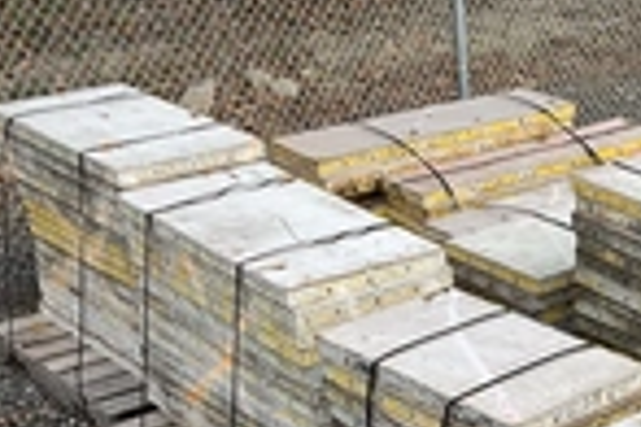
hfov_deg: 23.4
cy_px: 488
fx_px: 1460
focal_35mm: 82
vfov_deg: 16.1
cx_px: 693
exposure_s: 1/454
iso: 25
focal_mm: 3
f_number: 1.8
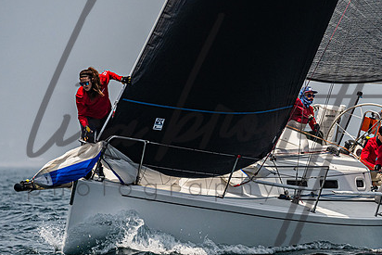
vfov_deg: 2.5
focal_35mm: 555
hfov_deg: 3.7
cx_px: 259
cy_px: 152
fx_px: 5891
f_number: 6.3
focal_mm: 290
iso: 400
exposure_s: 1/6400
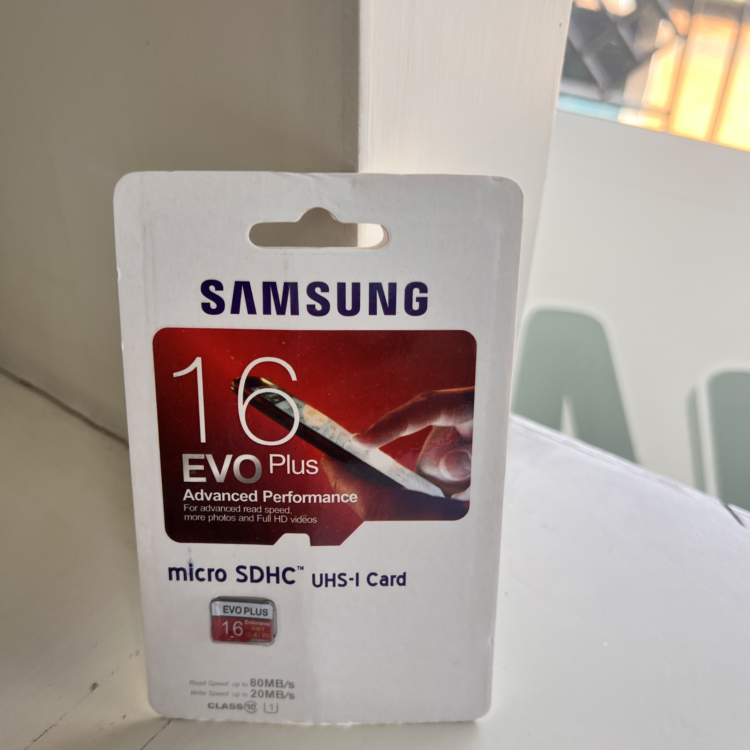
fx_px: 760
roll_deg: -0.5
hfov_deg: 52.5
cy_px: 412
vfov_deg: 52.4
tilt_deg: -36.0
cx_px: 375
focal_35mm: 31
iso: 40
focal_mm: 5.7
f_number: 1.5
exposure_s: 1/219
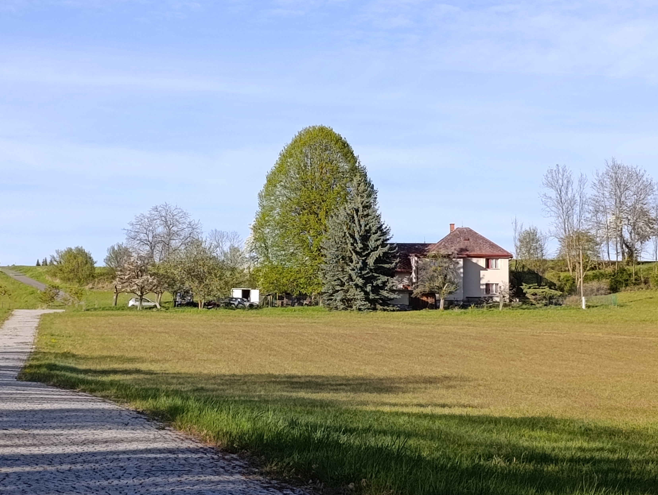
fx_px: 2113
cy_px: 274
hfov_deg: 17.7
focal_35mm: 111
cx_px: 297
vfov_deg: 13.4
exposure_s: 1/505
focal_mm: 6.14
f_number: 1.6
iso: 50
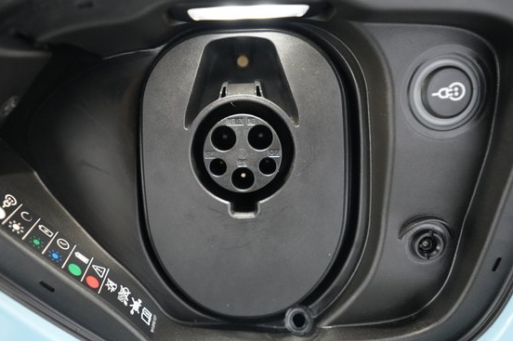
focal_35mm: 29
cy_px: 165
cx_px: 242
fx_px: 413
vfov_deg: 44.9
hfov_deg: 63.7
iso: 6400
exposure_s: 1/60
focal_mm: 25
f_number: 2.8
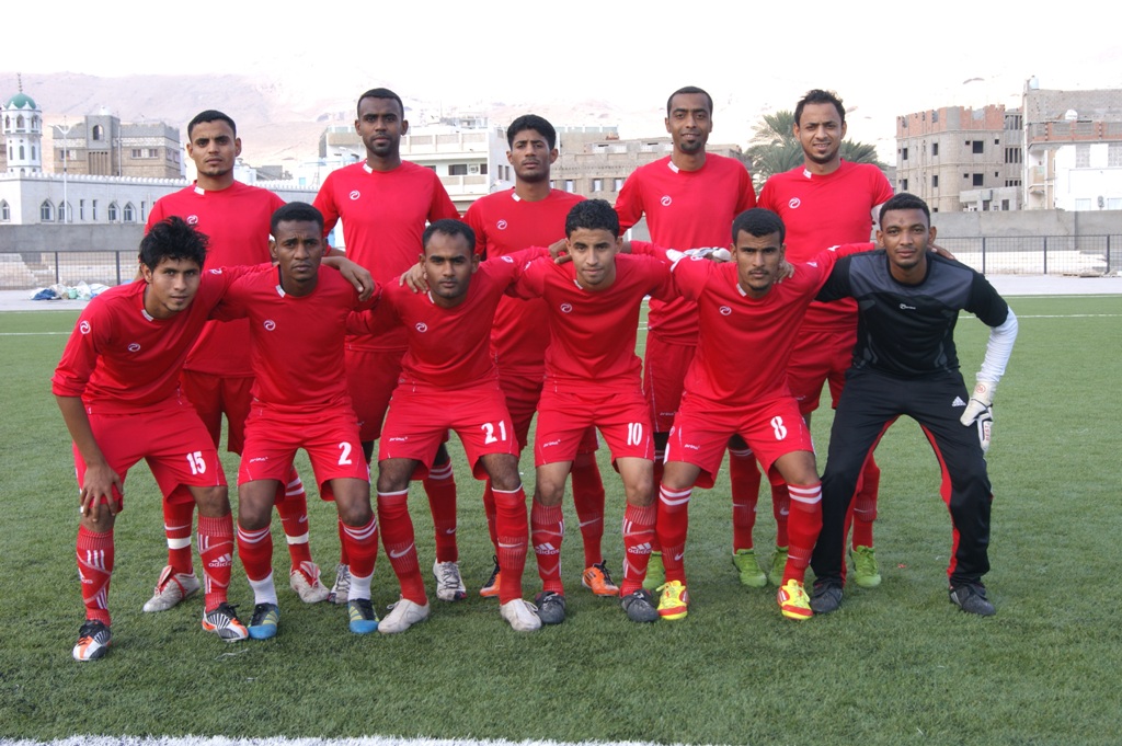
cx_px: 561
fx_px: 1401
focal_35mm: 45
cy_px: 373
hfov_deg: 43.6
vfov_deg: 29.8
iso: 100
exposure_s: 1/80
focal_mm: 30
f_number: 9
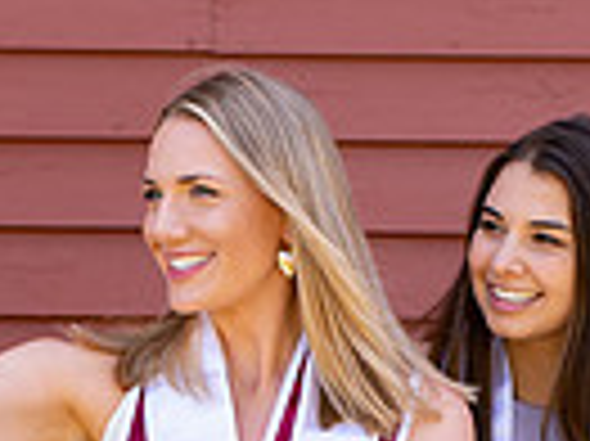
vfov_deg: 3.3
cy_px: 358
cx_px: 576
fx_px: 7629
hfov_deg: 4.4
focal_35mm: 448
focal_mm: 70
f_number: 2.8
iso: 100
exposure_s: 1/250
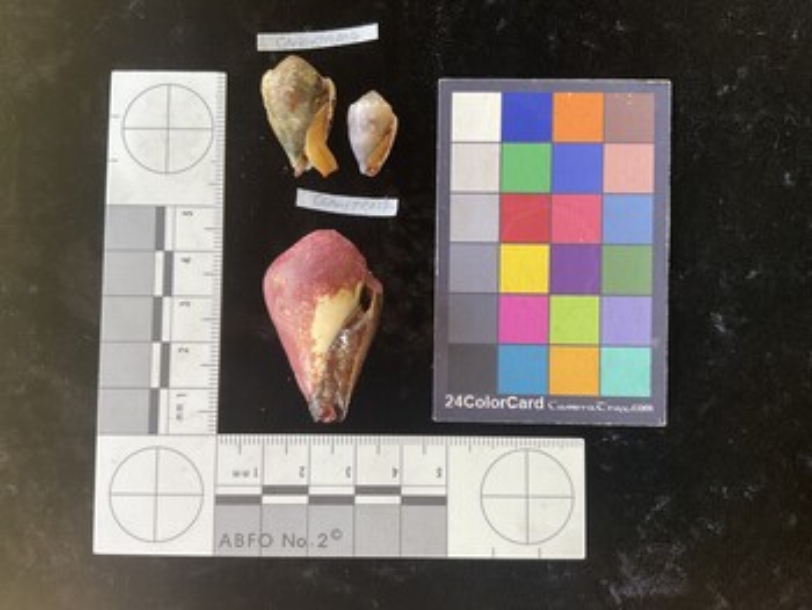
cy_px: 305
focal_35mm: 29
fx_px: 681
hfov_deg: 61.6
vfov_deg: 48.3
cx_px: 406
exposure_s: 1/60
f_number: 1.8
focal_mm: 3
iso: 40
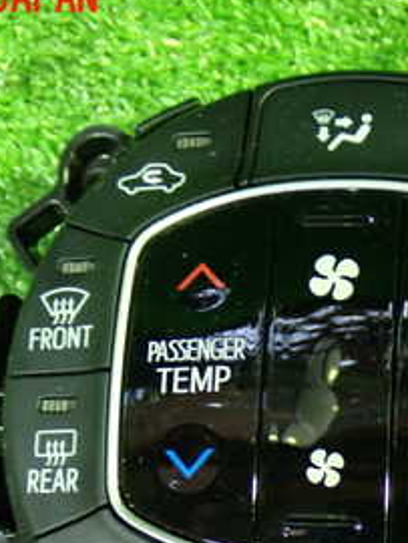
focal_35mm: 91
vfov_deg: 21.3
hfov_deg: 16.1
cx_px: 336
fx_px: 1428
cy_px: 426
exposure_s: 1/13
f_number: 2.8
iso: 800
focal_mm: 7.31
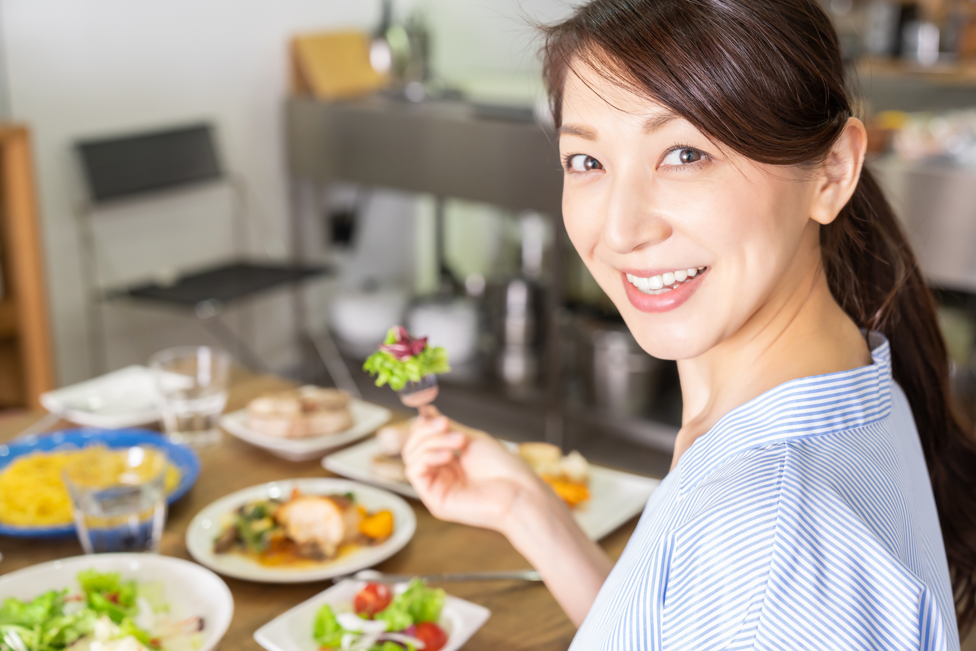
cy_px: 326
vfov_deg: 27.5
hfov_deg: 40.3
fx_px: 1328
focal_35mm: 49
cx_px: 488
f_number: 3.5
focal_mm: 49
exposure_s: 1/125
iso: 1000
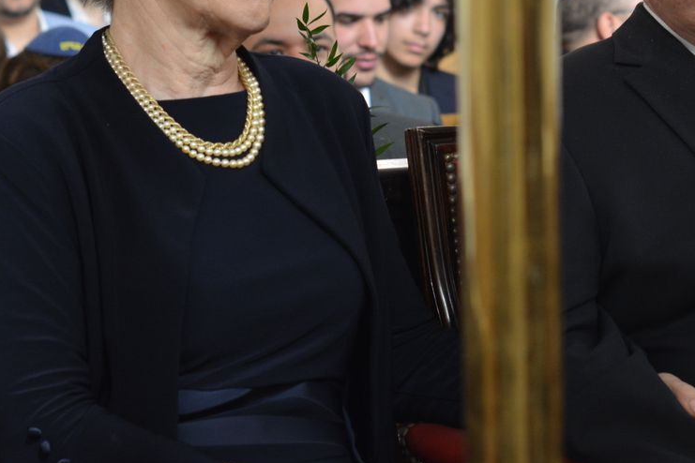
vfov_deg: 8.3
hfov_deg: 12.5
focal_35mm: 164
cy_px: 20
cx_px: 487
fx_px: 3166
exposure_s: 1/60
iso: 450
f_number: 4
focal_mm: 50
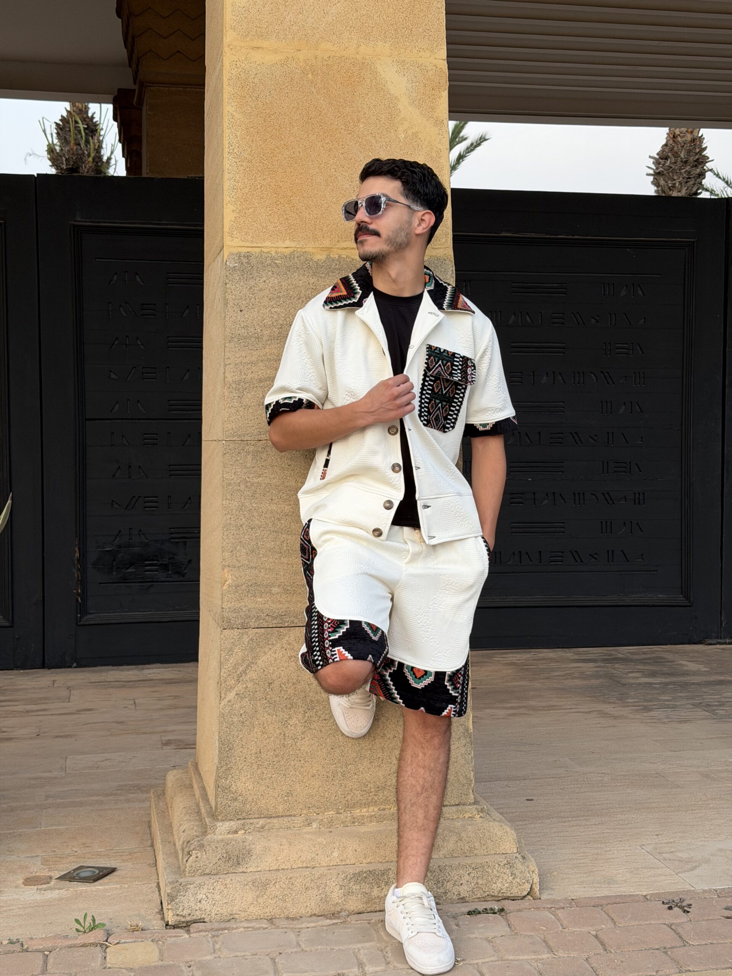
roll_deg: -0.1
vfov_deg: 39.7
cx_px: 366
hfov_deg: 30.3
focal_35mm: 48
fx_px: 1353
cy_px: 488
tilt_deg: -1.5
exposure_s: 1/130
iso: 50
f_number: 1.78
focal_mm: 6.76
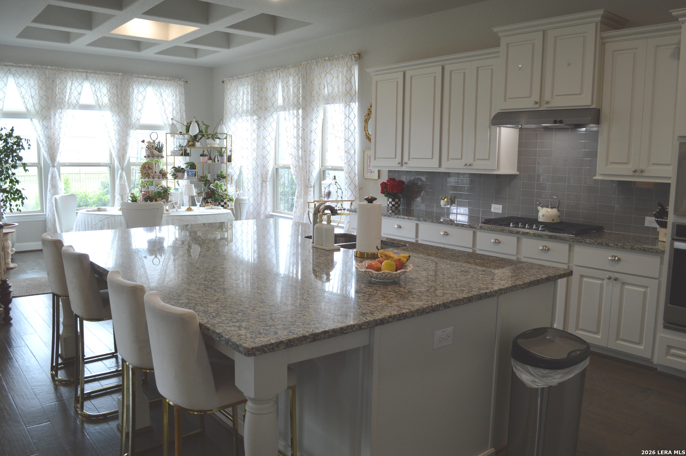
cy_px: 228
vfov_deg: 47.9
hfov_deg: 67.4
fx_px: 514
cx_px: 343
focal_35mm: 27
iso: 400
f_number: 4.5
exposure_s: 1/80
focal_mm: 18
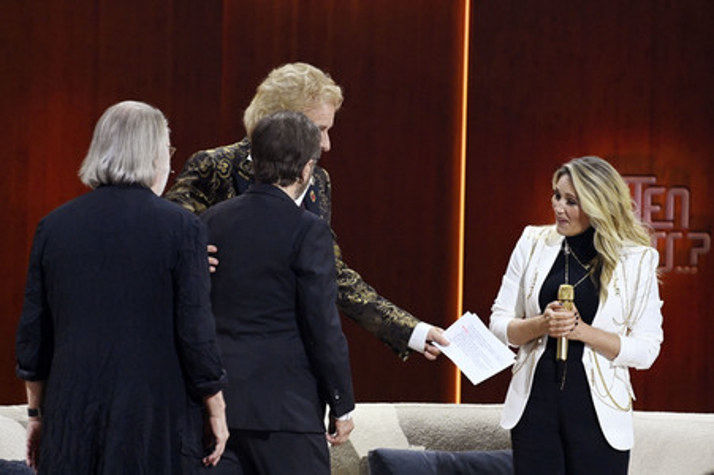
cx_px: 357
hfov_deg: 5.2
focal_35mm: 400
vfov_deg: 3.4
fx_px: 7927
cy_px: 238
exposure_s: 1/320
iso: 8000
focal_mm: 400
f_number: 5.6
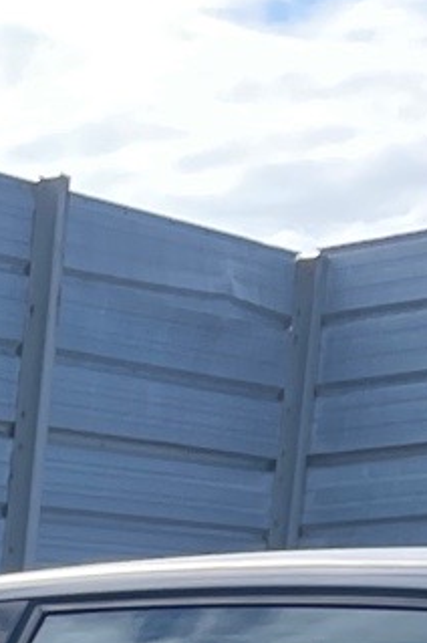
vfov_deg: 11.0
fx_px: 2906
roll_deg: +0.1
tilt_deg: -10.7
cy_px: 1443
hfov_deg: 6.6
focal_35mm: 163
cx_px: -1333
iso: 32
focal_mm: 4.2
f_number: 1.6
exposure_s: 1/1033
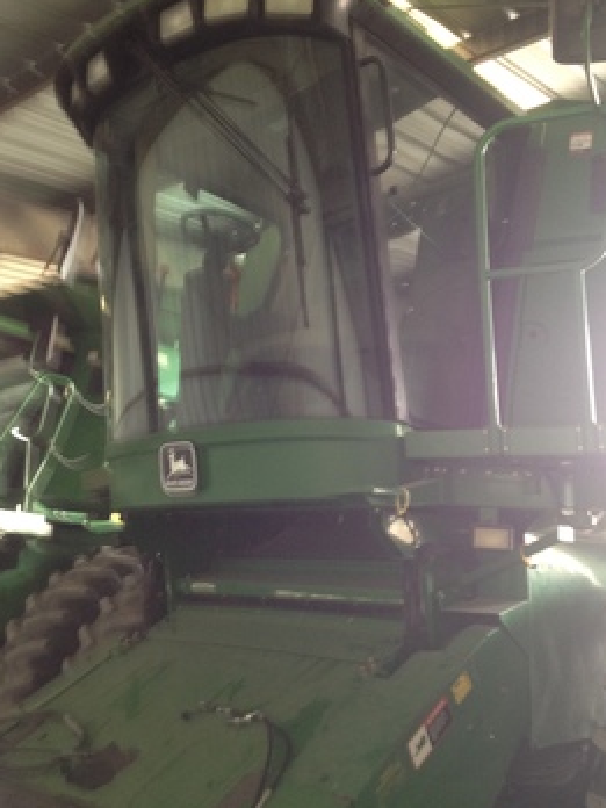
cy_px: 413
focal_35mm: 41
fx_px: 957
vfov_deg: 45.8
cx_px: 318
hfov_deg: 35.1
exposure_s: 1/20
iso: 125
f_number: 2.4
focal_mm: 4.28
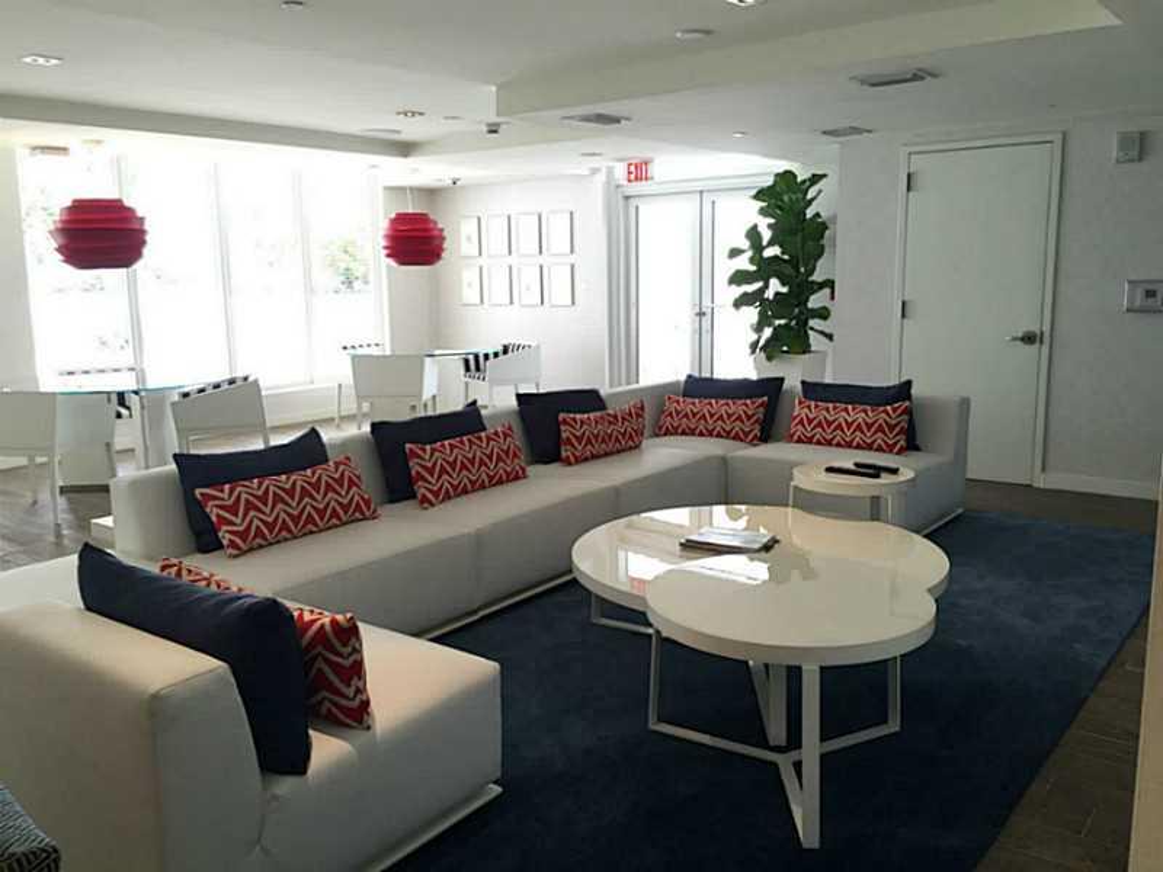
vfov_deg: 48.2
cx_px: 582
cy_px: 436
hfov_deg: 61.7
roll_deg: +0.2
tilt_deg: -8.7
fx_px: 974
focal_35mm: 29
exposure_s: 1/40
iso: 32
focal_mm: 4.15
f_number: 2.2
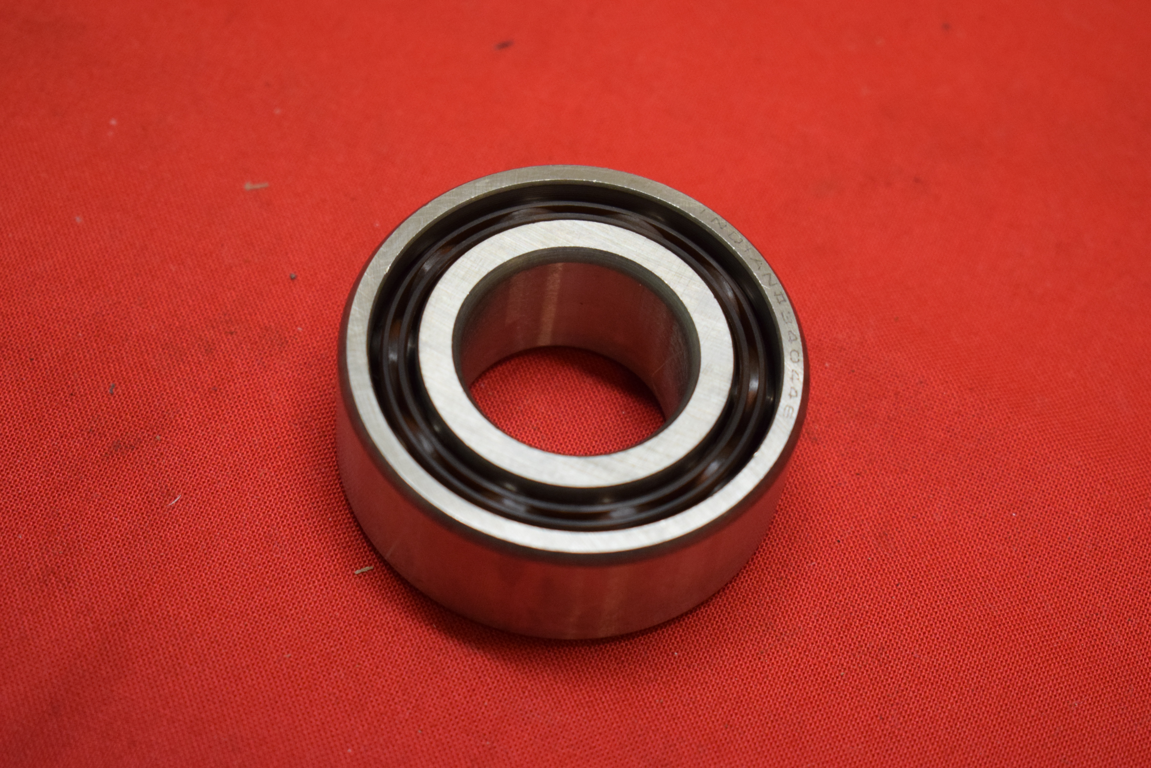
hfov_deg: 26.0
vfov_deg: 17.5
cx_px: 576
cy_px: 384
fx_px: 2494
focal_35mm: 78
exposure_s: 1/160
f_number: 5.6
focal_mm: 52
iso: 2000
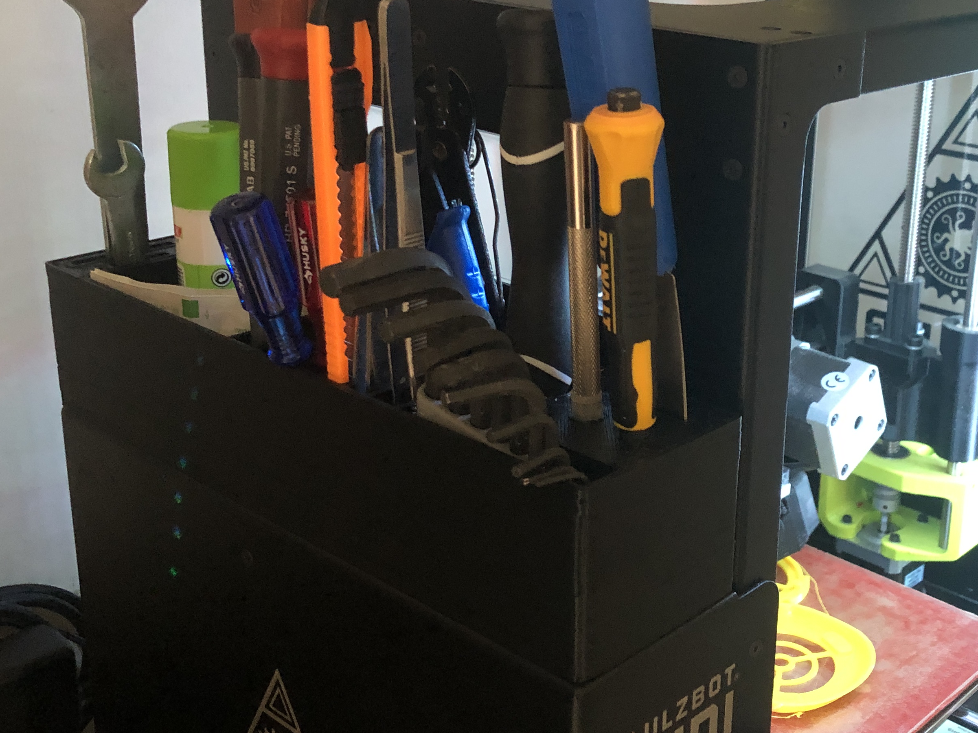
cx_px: 676
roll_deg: -2.4
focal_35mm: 47
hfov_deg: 39.8
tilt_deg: -17.7
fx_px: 1328
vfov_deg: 30.8
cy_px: 302
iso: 100
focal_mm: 4
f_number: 1.8
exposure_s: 1/11
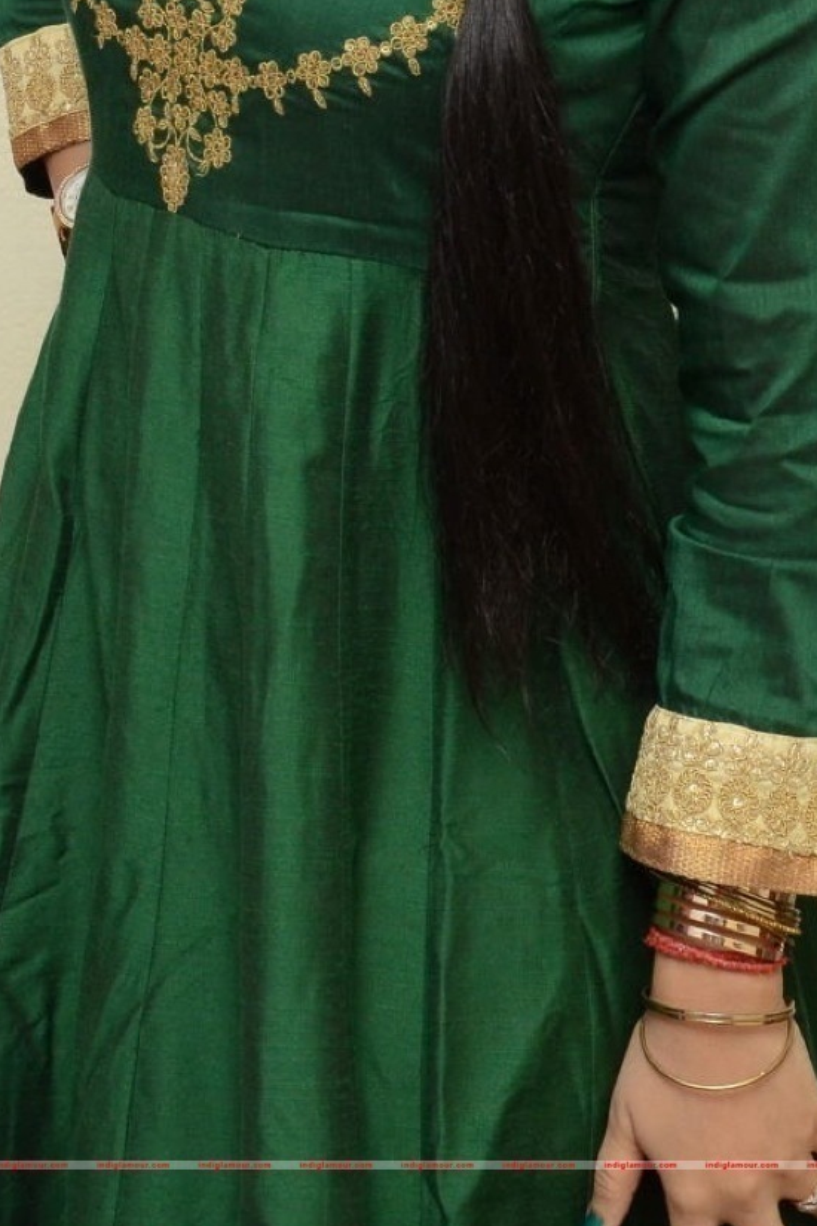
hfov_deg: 9.3
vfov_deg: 13.7
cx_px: 437
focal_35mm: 148
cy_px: 145
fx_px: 5041
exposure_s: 1/125
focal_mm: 45
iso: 1600
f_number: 6.3
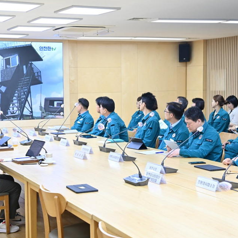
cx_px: 89
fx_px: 521
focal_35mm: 67
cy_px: 120
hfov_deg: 25.6
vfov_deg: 25.7
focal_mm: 52
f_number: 4.5
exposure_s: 1/125
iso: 1000
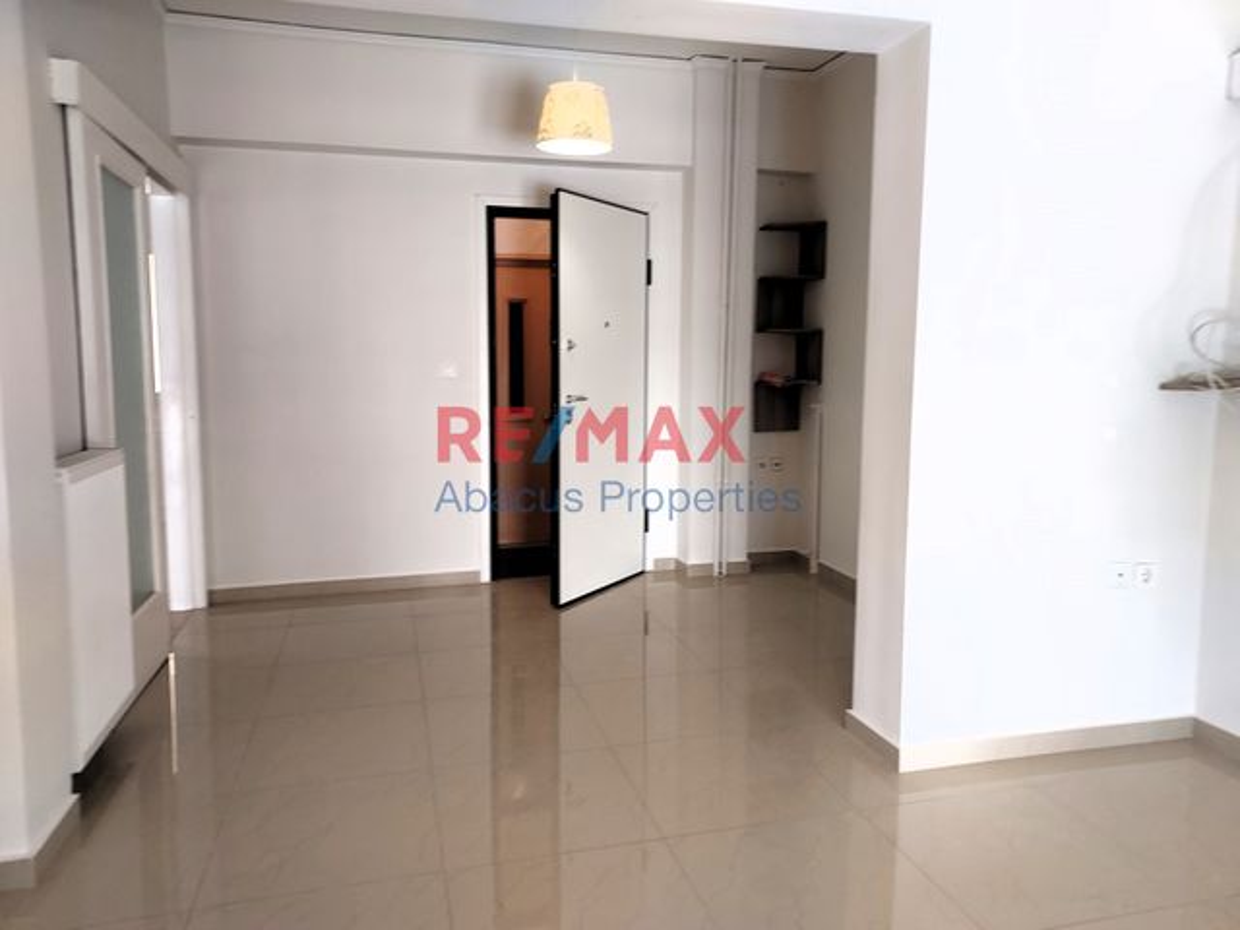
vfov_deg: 56.8
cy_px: 465
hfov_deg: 71.6
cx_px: 620
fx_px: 860
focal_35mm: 24
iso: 64
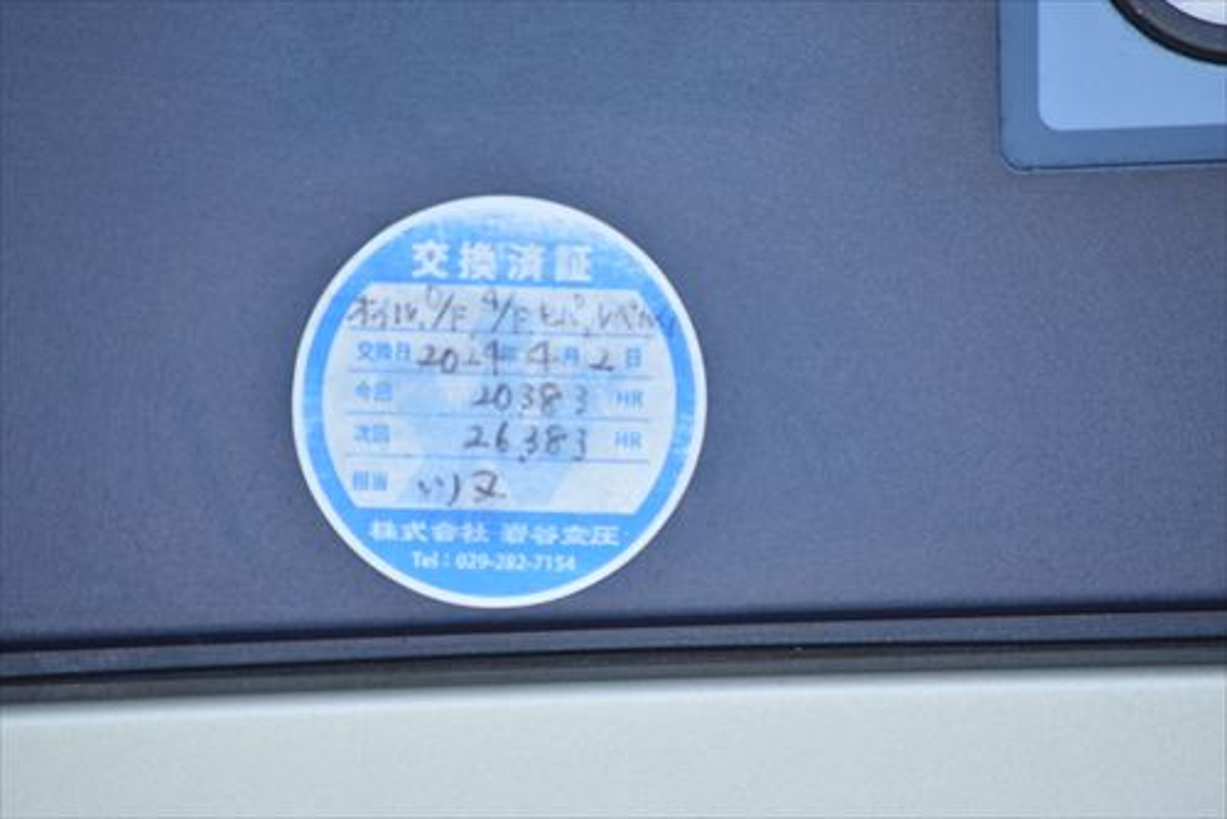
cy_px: 410
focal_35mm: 405
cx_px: 614
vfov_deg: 3.4
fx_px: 13811
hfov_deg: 5.1
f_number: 6.3
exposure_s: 1/1000
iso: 1250
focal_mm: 270
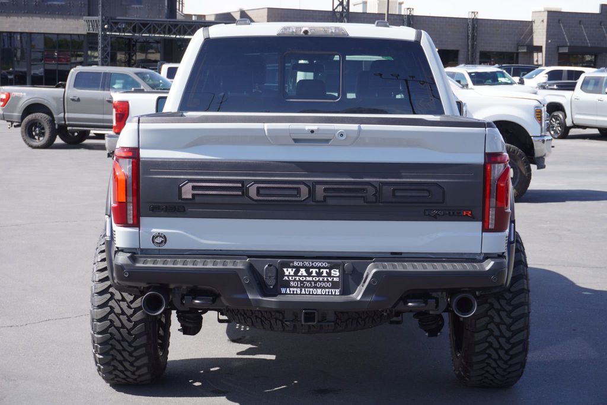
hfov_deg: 28.6
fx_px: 1189
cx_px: 304
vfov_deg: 19.3
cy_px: 202
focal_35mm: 70
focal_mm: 47
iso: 100
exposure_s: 1/125
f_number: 8
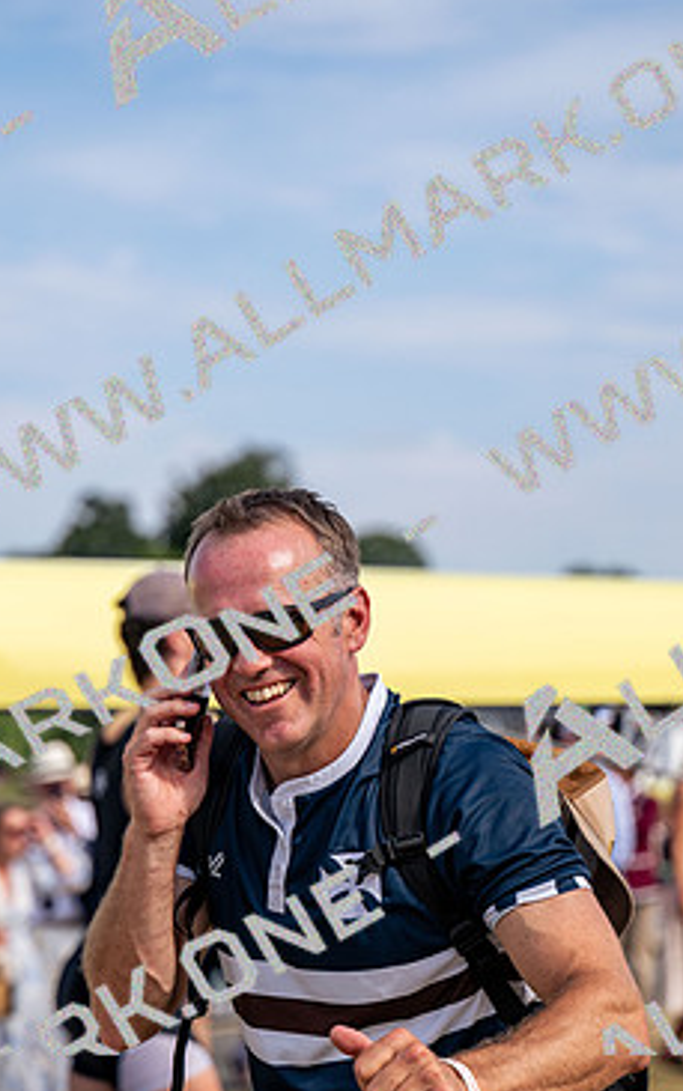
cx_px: 268
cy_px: 544
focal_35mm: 113
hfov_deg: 11.6
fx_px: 3363
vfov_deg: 18.4
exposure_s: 1/1600
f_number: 2.8
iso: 64
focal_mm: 70
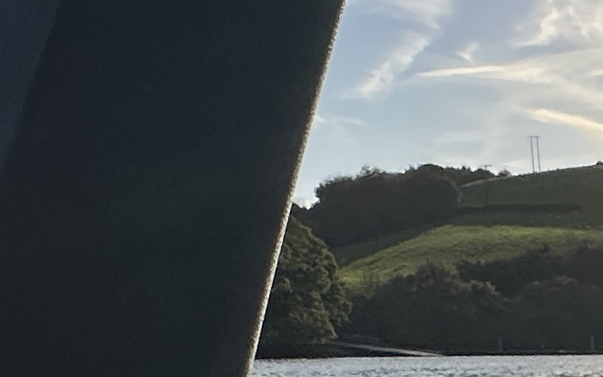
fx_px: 1479
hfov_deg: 17.8
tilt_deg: -10.0
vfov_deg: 13.5
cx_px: 1123
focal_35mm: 90
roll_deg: +0.5
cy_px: 613
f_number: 2.2
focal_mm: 2.22
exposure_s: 1/5051
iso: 50
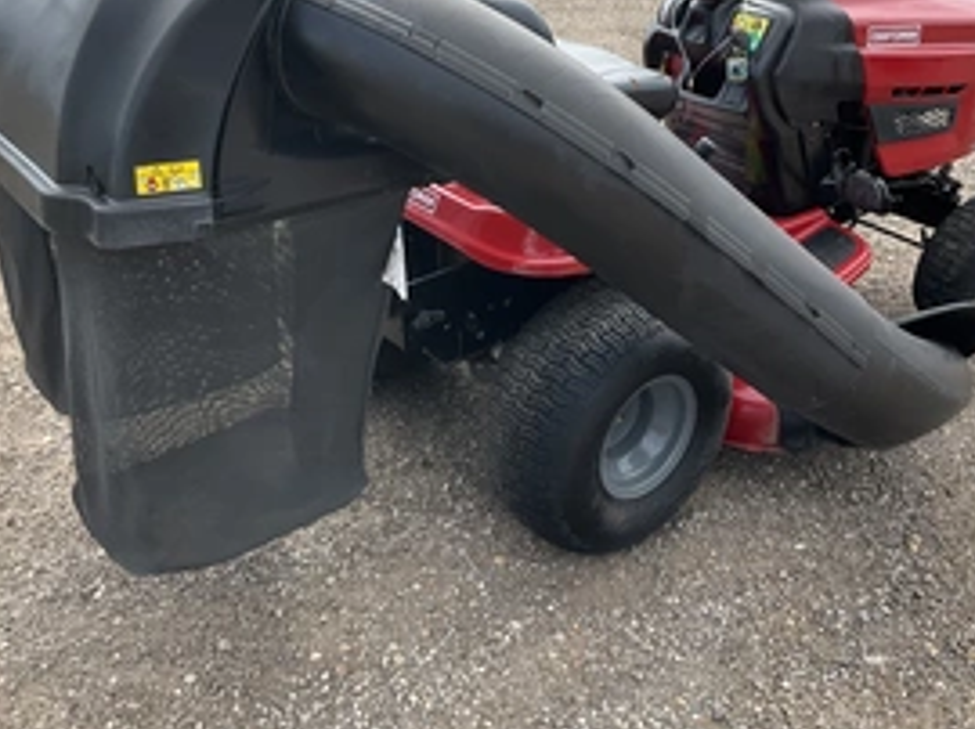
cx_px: 538
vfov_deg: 33.3
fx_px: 1210
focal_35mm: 43
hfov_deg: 43.8
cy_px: 256
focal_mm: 3
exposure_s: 1/519
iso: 25
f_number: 1.8
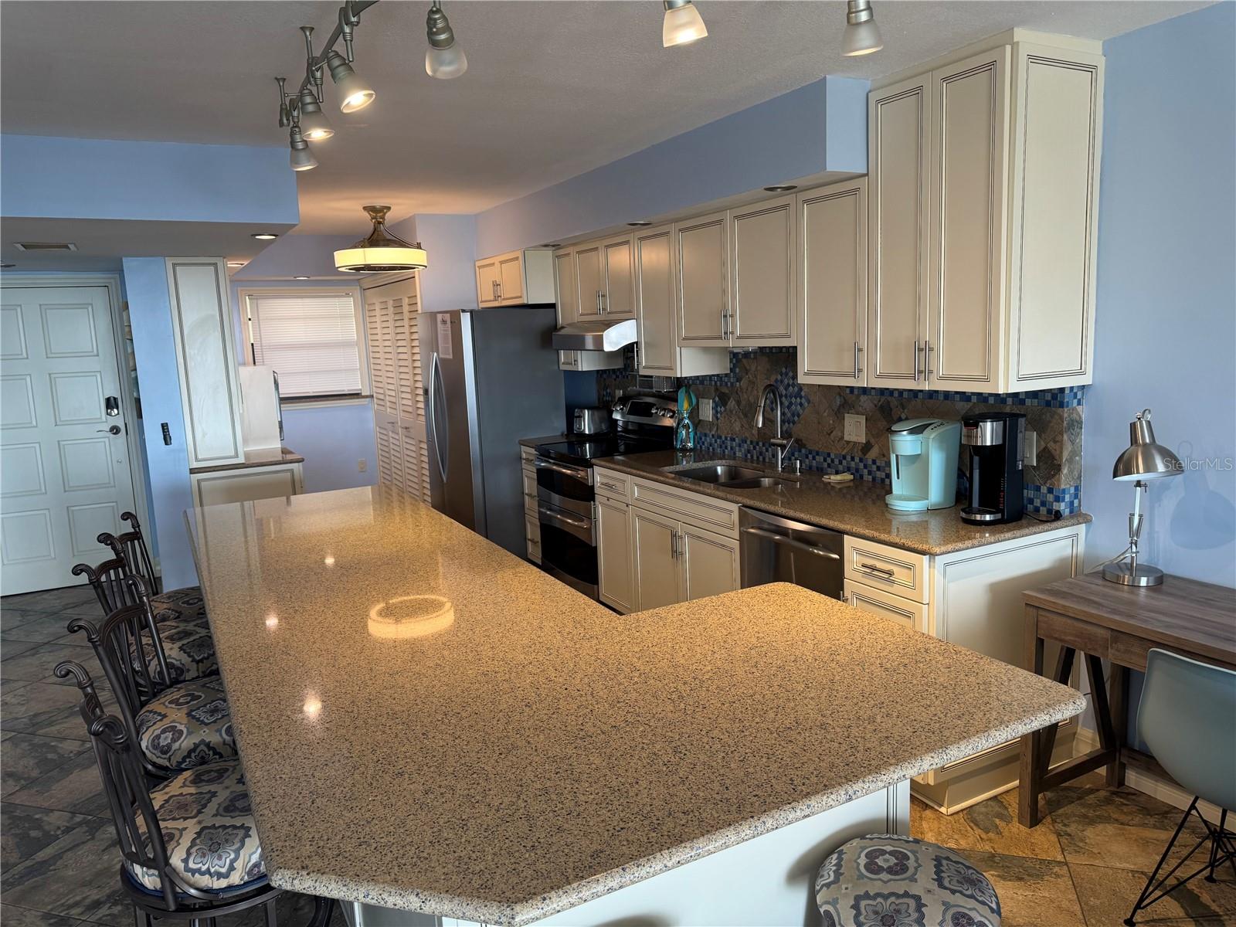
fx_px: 857
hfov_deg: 71.6
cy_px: 464
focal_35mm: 24
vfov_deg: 56.8
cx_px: 618
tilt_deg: -8.8
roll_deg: +2.3
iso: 200
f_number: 1.78
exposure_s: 1/120
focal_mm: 6.76
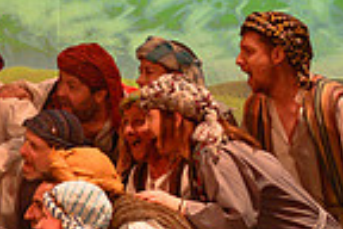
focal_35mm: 443
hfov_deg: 4.6
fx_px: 4220
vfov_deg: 3.1
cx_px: -168
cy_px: 205
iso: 640
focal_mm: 78
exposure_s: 1/250
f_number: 2.8
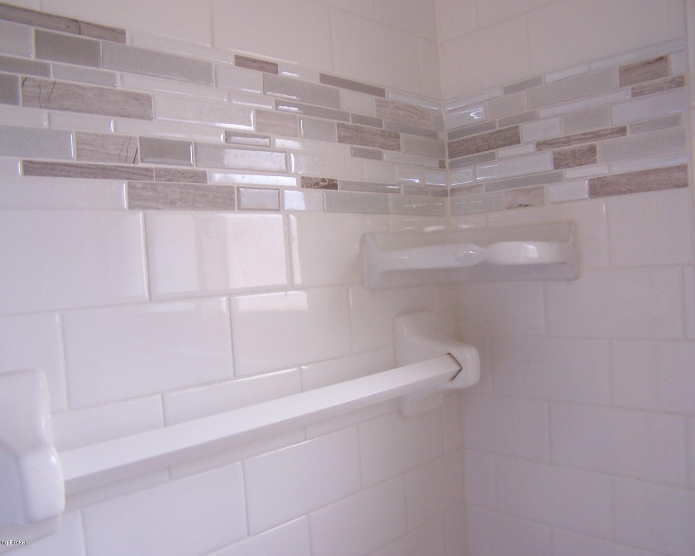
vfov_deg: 37.3
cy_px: 280
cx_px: 343
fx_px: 823
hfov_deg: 45.8
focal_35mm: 40
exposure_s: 1/10
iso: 80
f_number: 2.8
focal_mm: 6.3
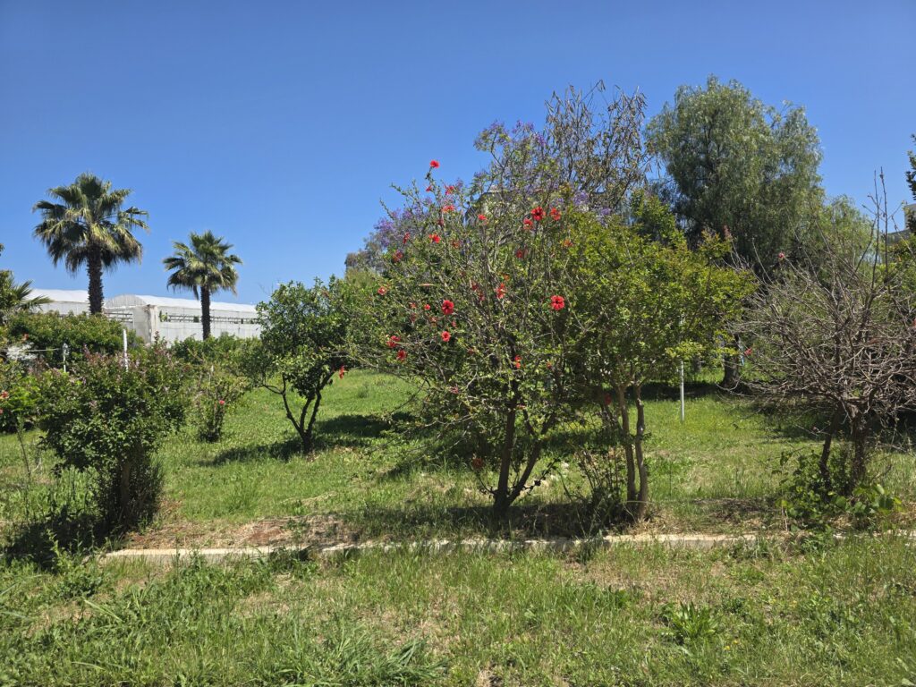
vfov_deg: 58.9
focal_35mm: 23
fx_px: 609
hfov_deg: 73.9
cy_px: 344
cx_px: 458
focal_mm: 6.3
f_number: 1.7
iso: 80
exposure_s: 1/5778
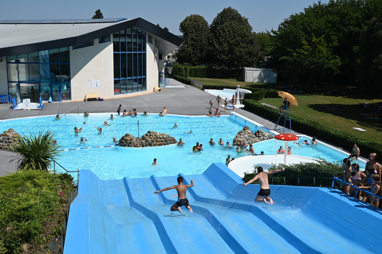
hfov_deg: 50.7
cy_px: 127
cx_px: 191
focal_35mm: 38
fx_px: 403
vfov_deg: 35.0
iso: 100
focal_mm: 38
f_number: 8
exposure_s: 1/500
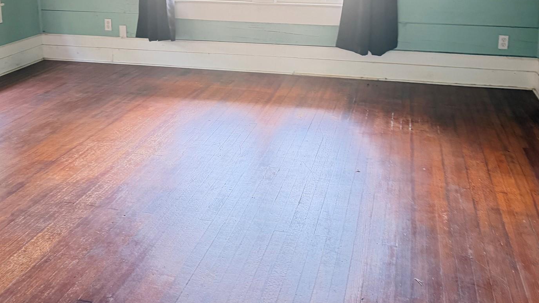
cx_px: 263
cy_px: 16
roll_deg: -2.0
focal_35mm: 39
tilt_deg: -12.0
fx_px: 557
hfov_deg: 51.6
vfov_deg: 28.9
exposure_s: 1/60
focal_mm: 6.76
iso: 400
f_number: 1.78
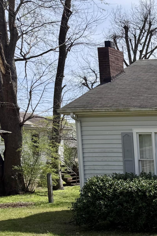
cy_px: 195
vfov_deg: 31.4
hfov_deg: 17.8
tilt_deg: -7.4
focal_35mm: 62
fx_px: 406
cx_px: 278
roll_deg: +1.4
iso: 100
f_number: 1.78
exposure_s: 1/4167
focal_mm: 6.76
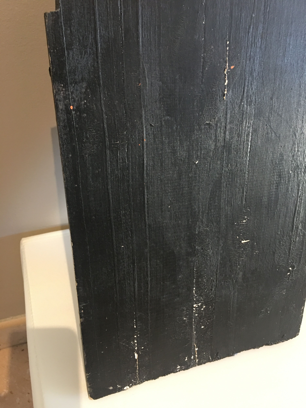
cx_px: 153
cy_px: 204
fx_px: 342
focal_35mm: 29
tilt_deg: -45.6
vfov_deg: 61.7
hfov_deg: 48.2
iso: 100
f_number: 2.2
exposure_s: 1/8
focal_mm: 4.15
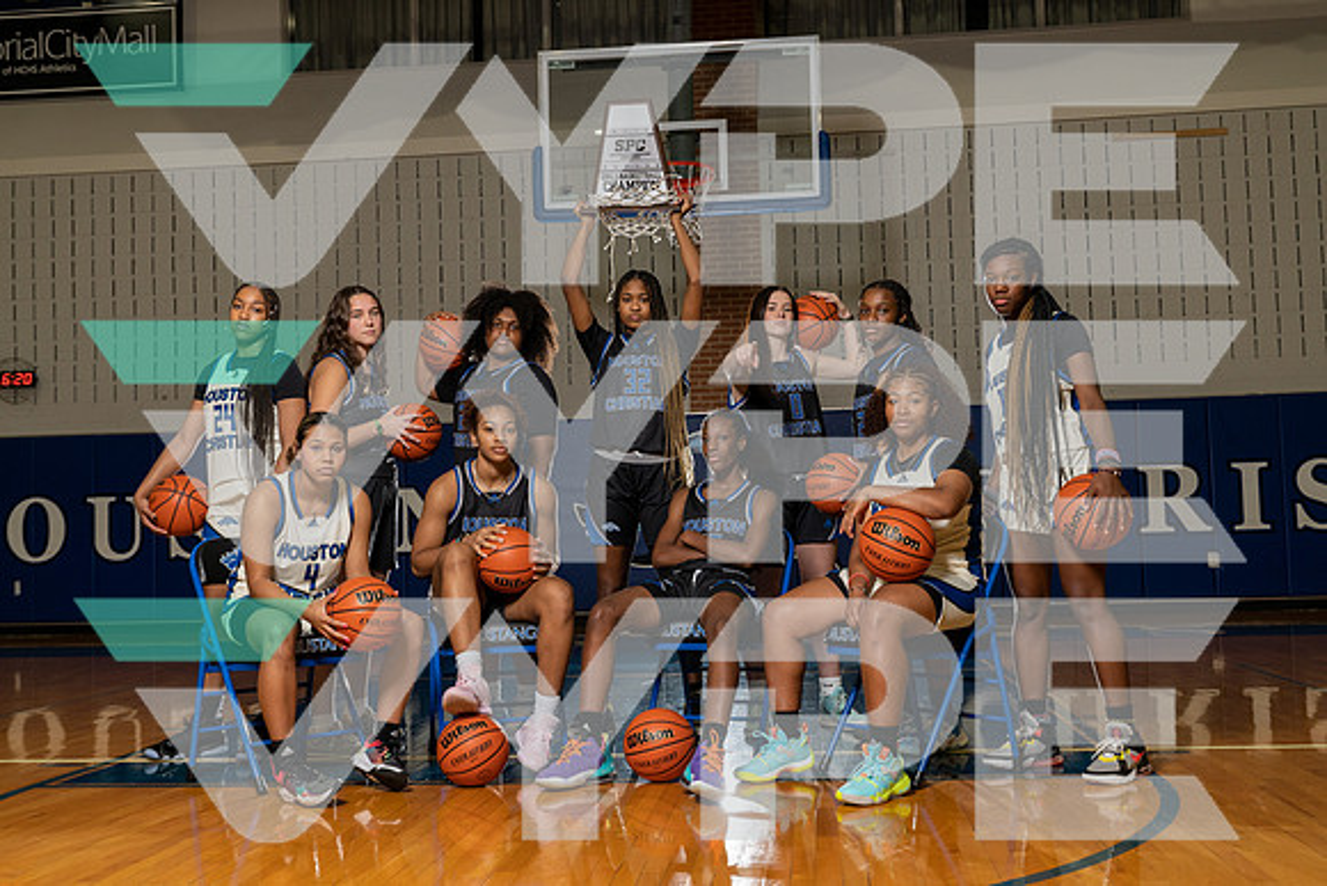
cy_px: 443
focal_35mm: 38
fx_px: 1401
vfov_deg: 35.1
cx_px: 664
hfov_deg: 50.7
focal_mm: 38
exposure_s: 1/250
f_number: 8
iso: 640
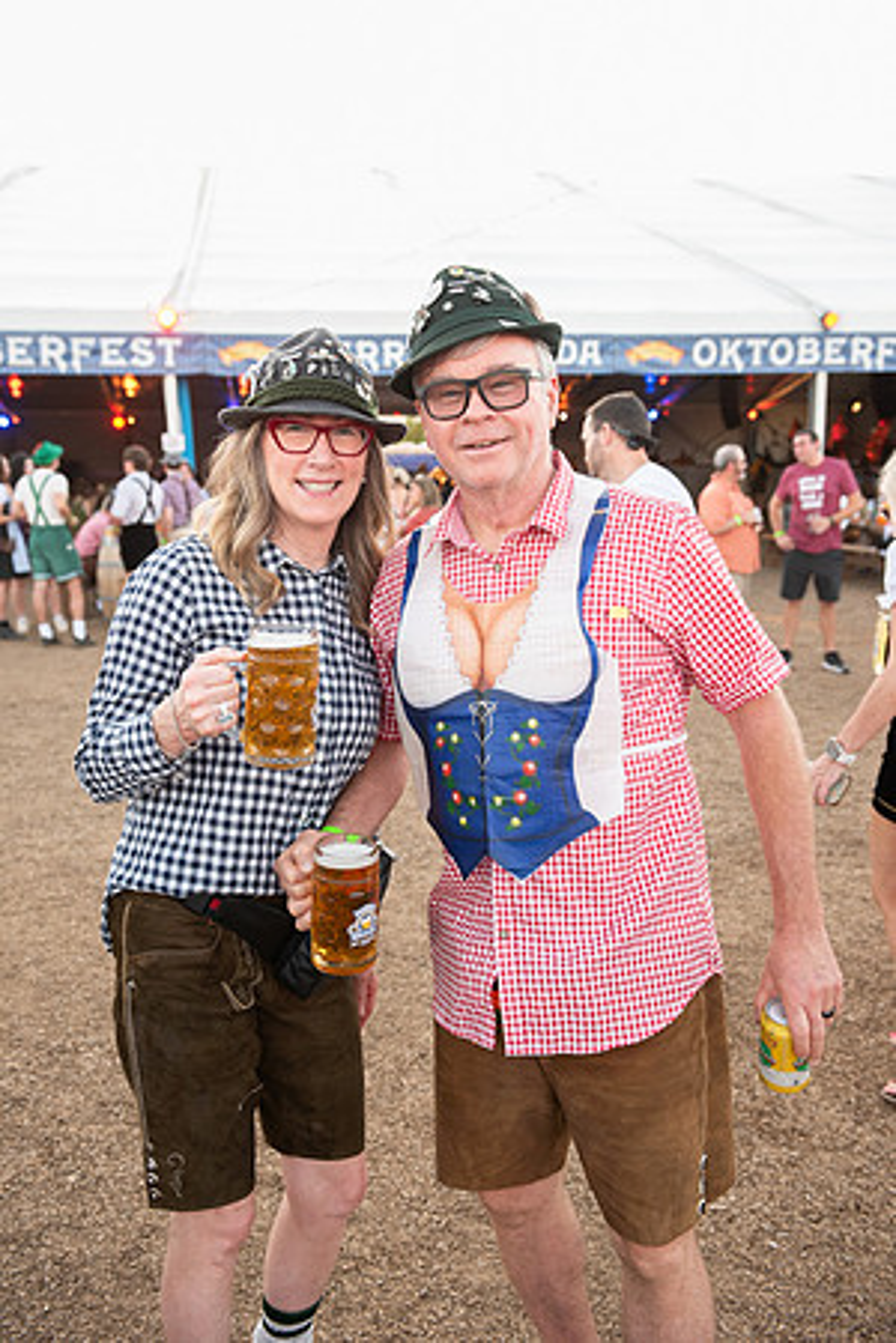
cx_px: 448
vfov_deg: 55.8
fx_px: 1269
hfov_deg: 38.9
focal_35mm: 34
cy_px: 672
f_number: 4
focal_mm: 34
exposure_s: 1/320
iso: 640
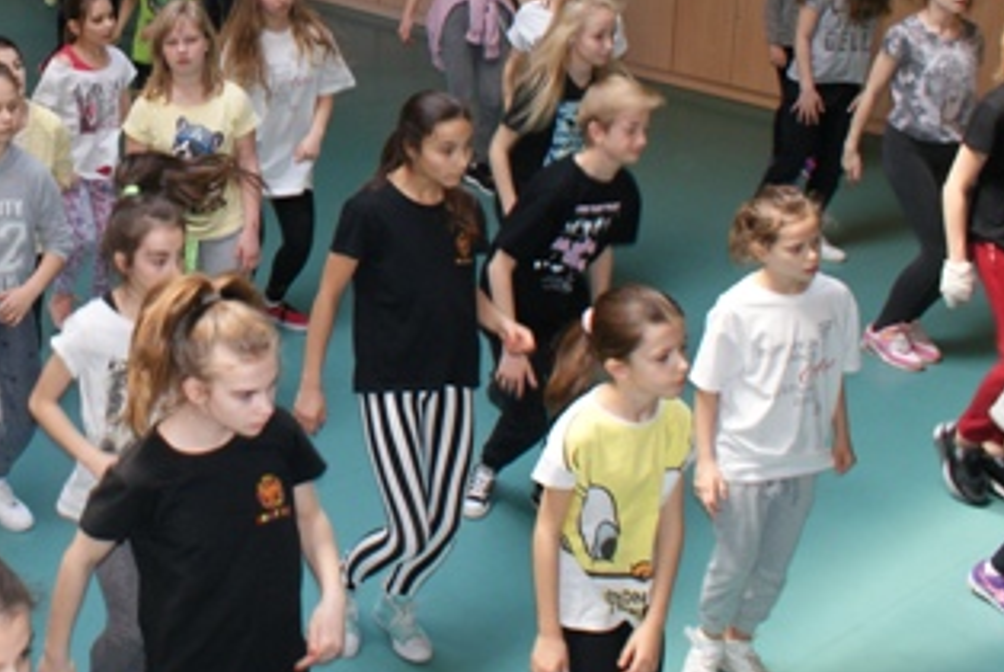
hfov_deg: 33.5
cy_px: 211
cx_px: 26
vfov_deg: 24.5
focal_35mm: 55
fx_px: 1535
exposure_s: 1/60
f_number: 5.6
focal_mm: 18
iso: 400
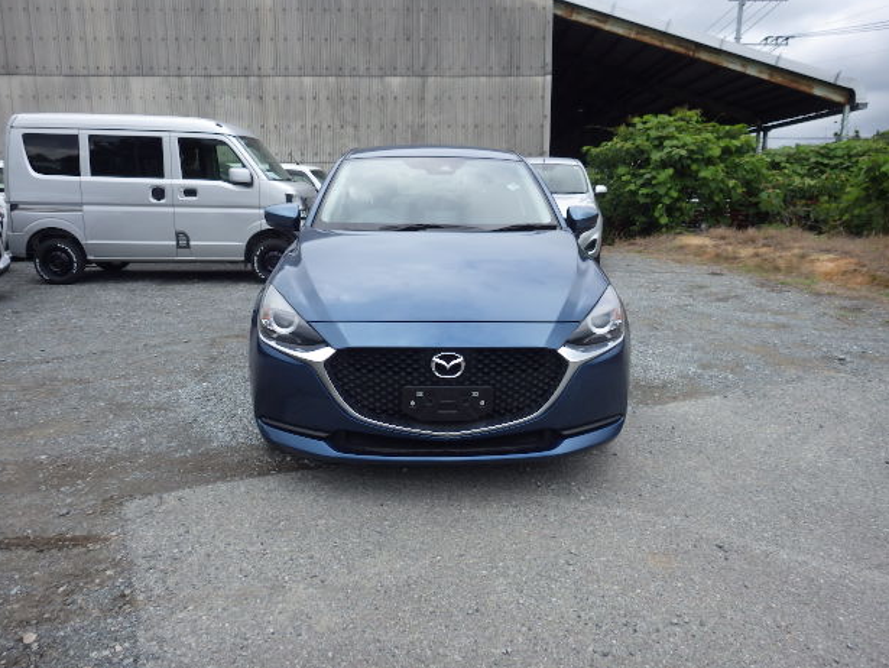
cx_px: 455
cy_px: 331
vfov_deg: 53.1
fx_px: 668
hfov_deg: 67.3
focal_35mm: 26
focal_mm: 4.5
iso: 125
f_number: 2.8
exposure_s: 1/500
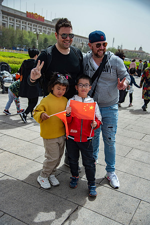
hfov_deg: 35.1
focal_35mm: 38
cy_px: 112
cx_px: 75
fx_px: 237
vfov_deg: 50.7
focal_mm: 38
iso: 100
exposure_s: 1/1250
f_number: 4
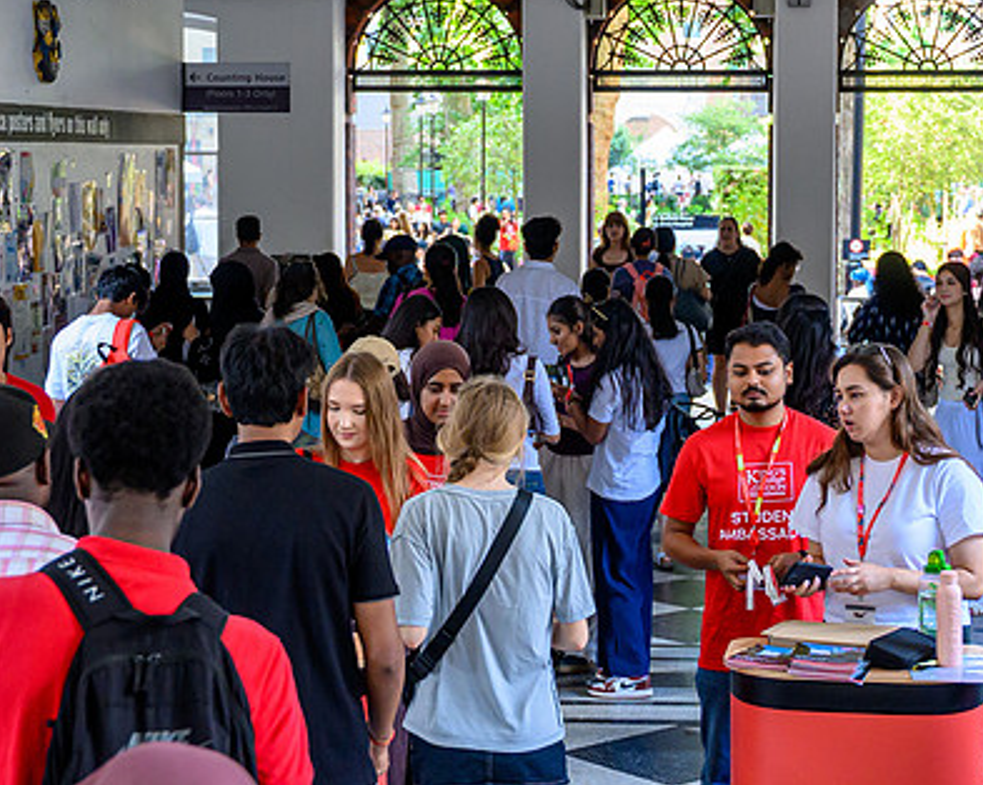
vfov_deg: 18.9
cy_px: 331
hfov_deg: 23.6
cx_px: 558
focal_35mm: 81
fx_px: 2355
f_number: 4
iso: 1400
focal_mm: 38
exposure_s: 1/160
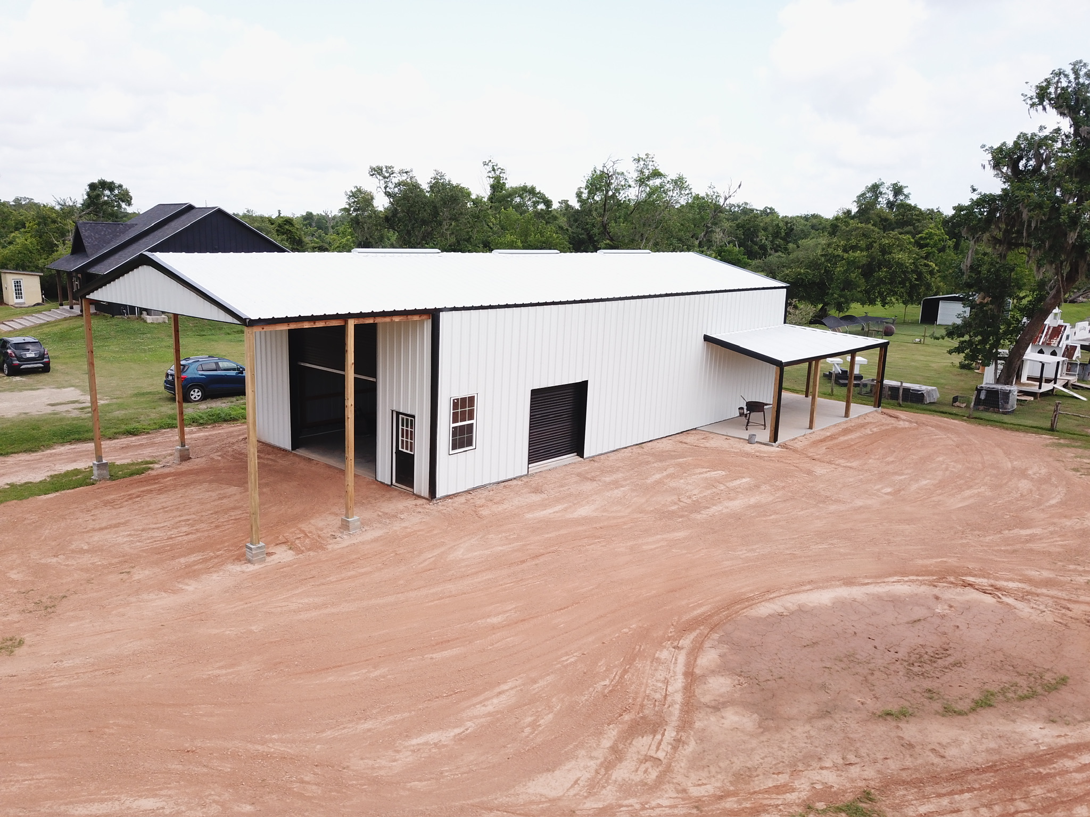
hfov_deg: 67.3
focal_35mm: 26
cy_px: 408
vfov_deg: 53.1
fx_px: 819
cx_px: 545
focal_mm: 4.73
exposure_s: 1/500
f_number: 2.2
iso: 100
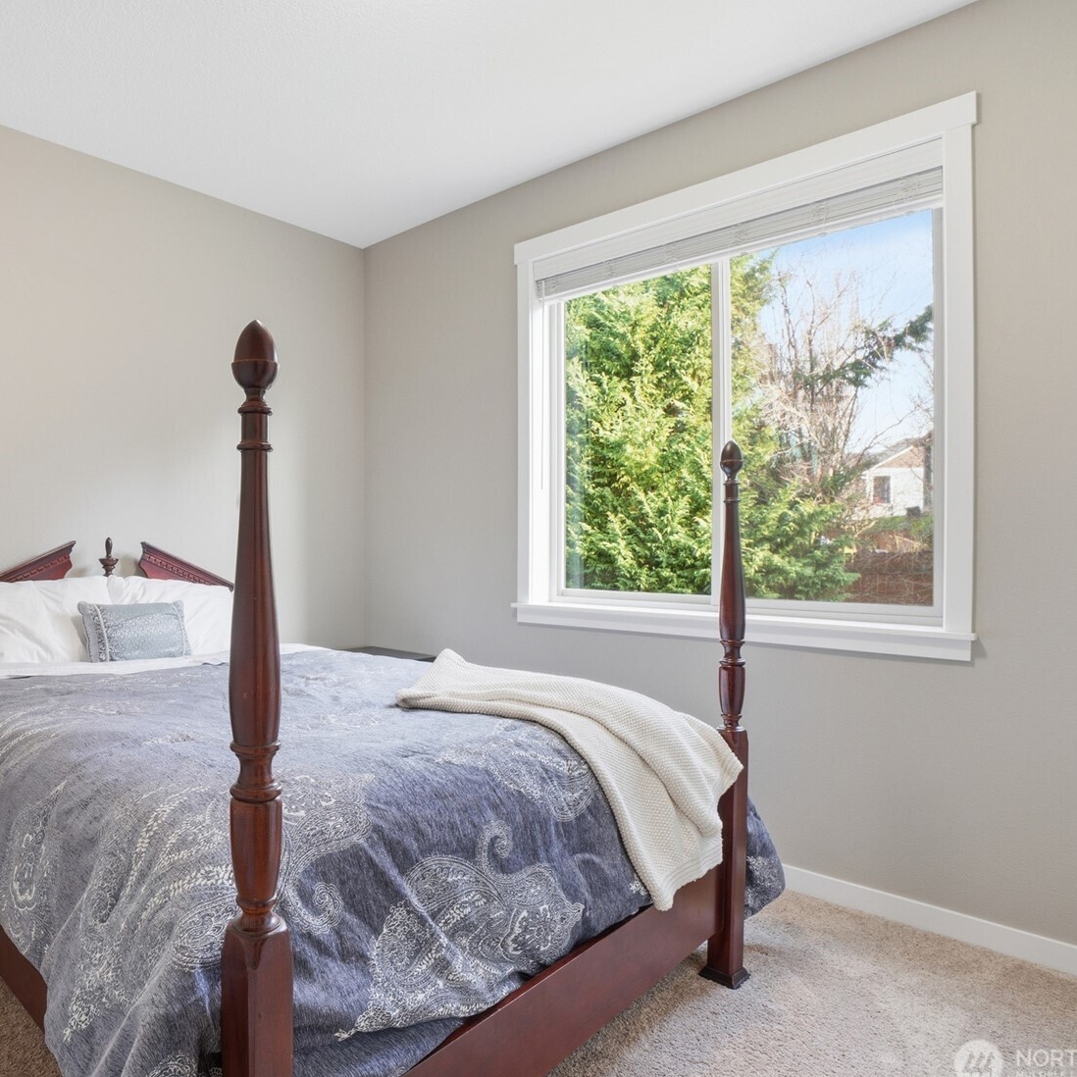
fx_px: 739
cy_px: 547
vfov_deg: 72.1
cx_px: 360
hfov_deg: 70.1
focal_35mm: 21
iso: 320
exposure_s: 1/30
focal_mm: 16
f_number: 9
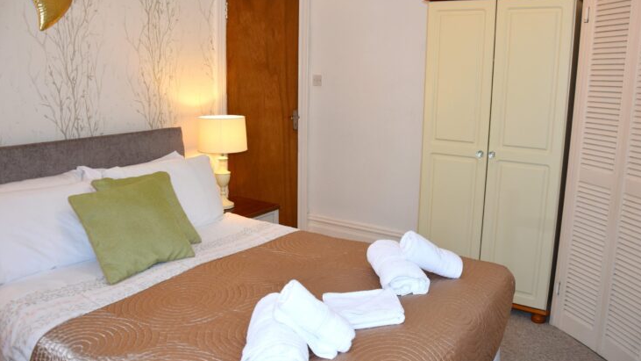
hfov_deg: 66.1
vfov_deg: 40.1
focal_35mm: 29
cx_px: 327
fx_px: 493
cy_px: 158
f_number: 3.5
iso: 400
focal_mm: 18
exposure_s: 1/60
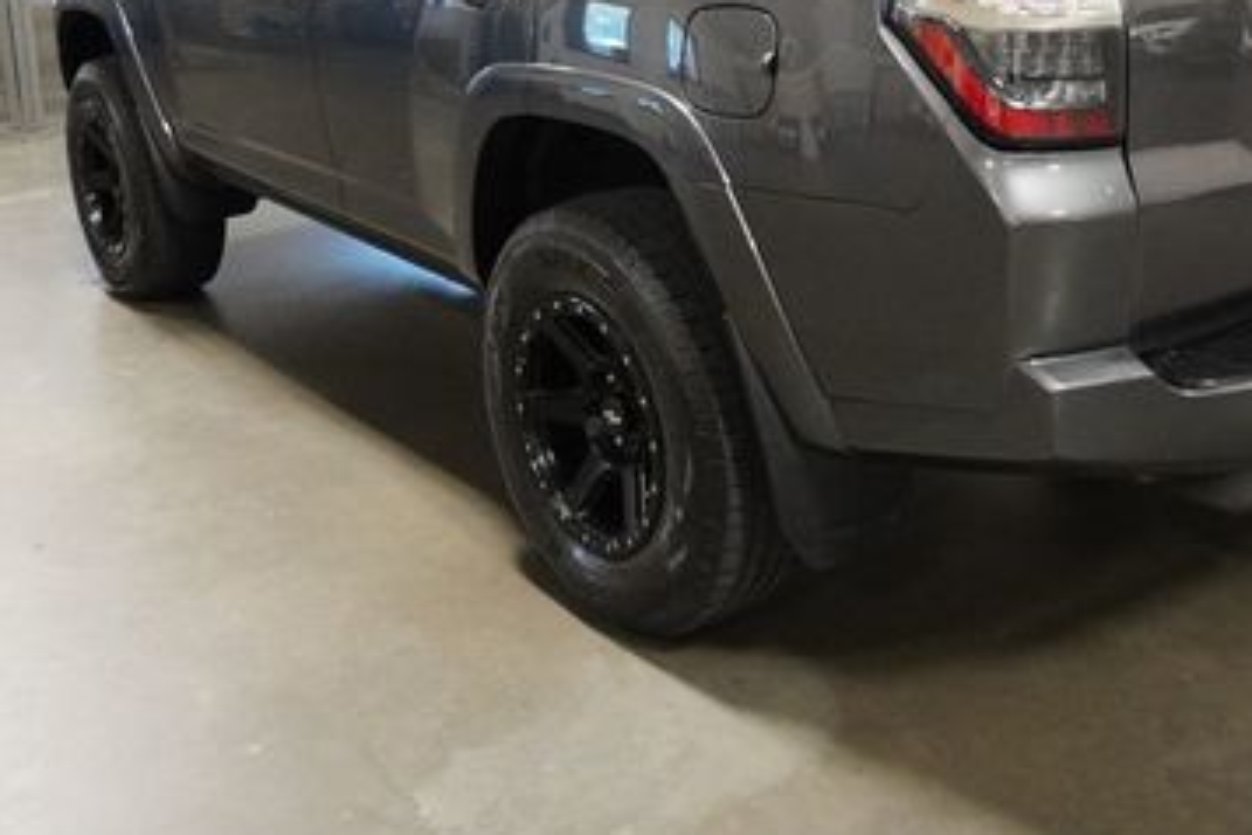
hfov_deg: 44.8
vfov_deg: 30.1
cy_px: 112
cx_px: 835
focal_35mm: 43
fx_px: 1495
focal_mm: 16
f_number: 3.5
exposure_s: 1/160
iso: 5000
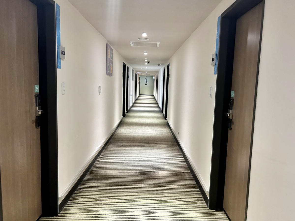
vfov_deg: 53.1
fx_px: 222
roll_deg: -1.6
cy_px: 110
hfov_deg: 67.3
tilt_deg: -5.5
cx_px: 148
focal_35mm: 26
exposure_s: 1/60
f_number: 1.5
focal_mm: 5.7
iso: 400
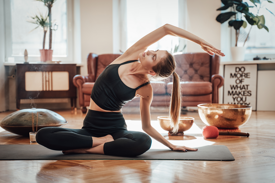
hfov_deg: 31.9
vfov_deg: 21.6
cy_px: 92
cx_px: 138
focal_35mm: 63
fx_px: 481
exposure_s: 1/320
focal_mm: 63
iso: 400
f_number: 2.8
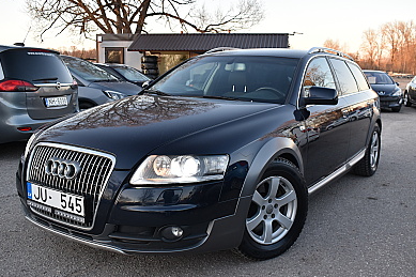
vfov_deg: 37.3
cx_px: 206
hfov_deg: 53.8
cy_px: 138
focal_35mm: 36
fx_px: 410
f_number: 6.3
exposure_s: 1/125
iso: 400
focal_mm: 23
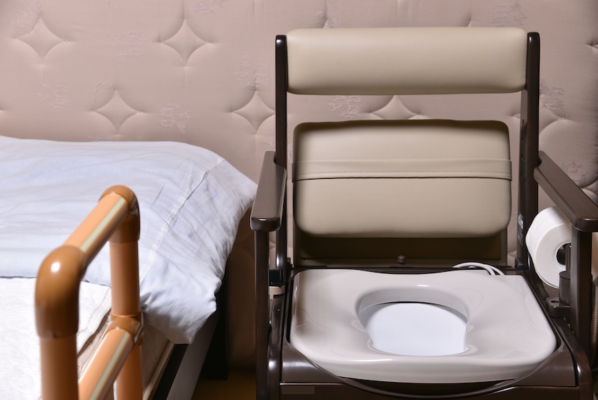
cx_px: 299
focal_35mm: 70
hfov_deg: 28.8
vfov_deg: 19.5
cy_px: 200
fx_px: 1163
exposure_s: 1
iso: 200
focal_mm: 70
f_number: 8
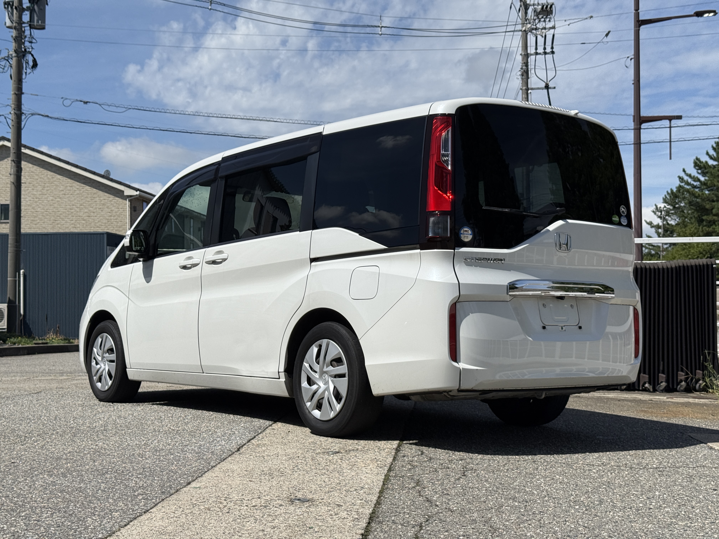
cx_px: 360
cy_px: 270
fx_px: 997
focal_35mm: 48
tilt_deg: +2.6
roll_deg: +0.8
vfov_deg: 30.3
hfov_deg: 39.7
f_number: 1.78
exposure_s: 1/8772
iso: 64
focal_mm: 6.76
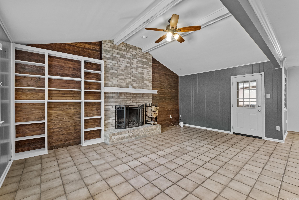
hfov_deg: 100.4
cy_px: 100
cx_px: 150
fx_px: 125
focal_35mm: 15
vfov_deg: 77.3
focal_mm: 10
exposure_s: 2
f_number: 8
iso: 400
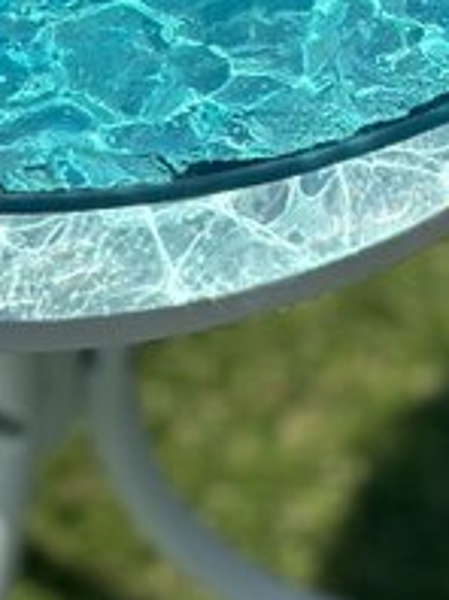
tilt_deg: -45.8
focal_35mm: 207
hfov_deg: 7.2
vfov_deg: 9.4
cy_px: -217
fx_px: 3588
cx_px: 343
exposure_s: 1/13699
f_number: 1.78
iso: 100
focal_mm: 6.86
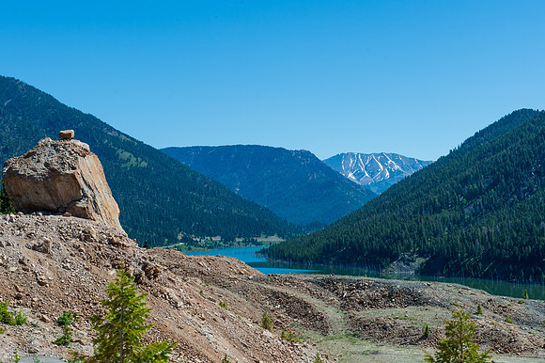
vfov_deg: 18.7
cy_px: 213
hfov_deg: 27.7
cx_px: 305
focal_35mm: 73
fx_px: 1103
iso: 220
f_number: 13
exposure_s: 1/320
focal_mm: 62
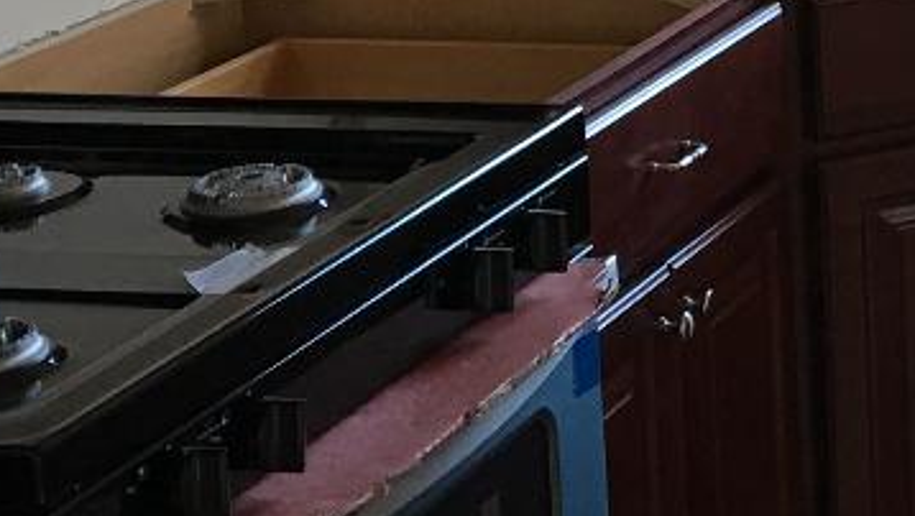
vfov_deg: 9.4
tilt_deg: -9.1
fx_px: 3084
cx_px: 1349
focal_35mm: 127
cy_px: -184
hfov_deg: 15.6
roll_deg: -0.2
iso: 32
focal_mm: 4.15
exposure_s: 1/15
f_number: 2.2
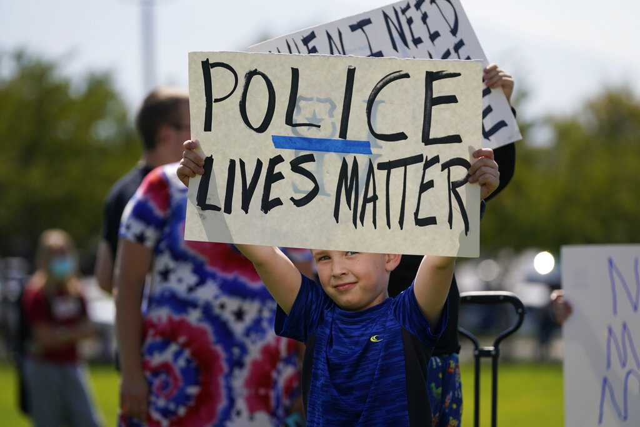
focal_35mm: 174
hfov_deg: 11.8
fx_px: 3094
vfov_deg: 7.9
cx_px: 320
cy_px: 214
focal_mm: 174
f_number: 4
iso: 160
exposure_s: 1/2000
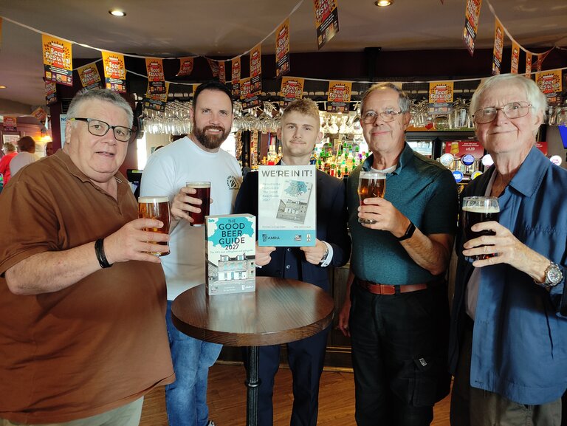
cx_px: 284
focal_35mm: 25
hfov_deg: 69.4
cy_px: 213
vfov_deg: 54.9
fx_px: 410
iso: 436
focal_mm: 5.43
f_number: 1.89
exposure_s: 1/33
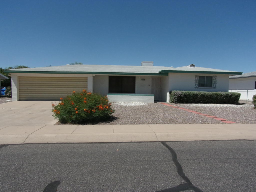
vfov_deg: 56.8
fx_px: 177
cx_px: 128
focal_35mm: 24
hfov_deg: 71.6
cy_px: 96
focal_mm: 4.3
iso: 200
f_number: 10.8
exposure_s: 1/340
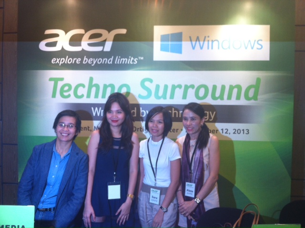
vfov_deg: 40.6
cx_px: 152
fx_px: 308
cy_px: 114
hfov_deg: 52.7
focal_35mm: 35
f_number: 2.8
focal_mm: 3.85
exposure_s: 1/15
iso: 80
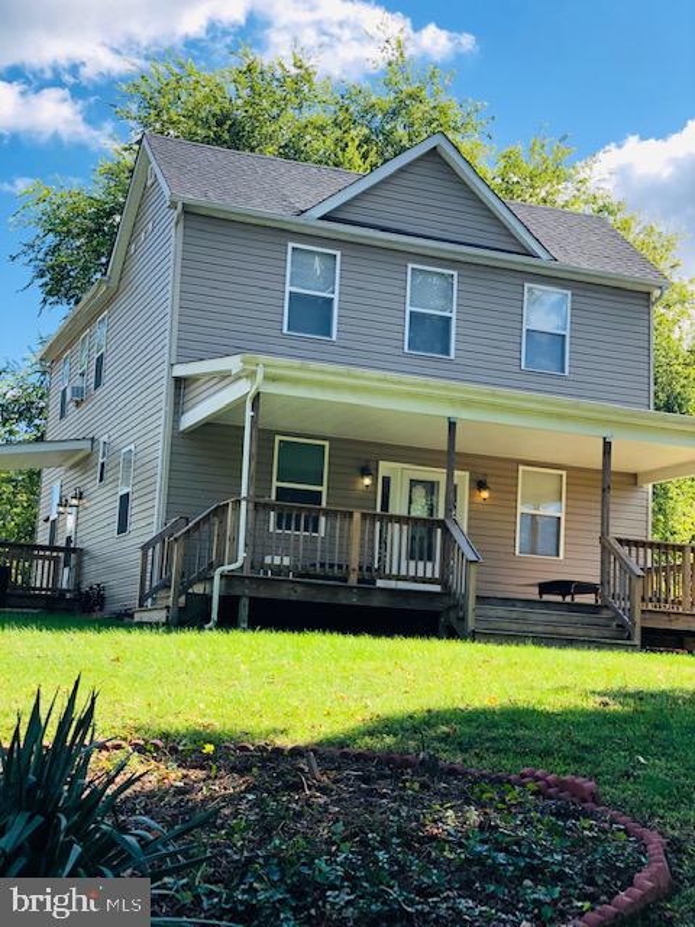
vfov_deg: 36.8
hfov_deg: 28.0
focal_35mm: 52
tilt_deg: +10.0
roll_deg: -3.4
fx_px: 1392
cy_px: 464
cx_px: 348
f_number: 2.4
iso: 16
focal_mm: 6
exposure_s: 1/257
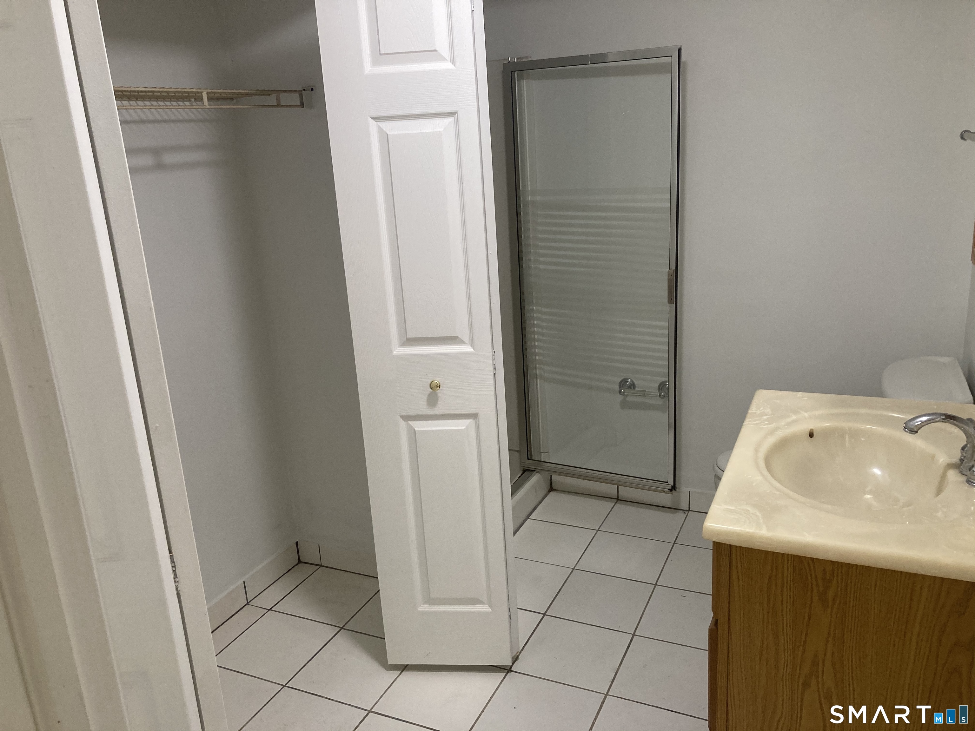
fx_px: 789
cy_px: 366
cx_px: 488
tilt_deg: -16.5
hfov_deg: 63.4
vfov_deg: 49.7
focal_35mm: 28
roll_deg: +3.0
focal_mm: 3.99
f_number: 1.8
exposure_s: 1/60
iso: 100
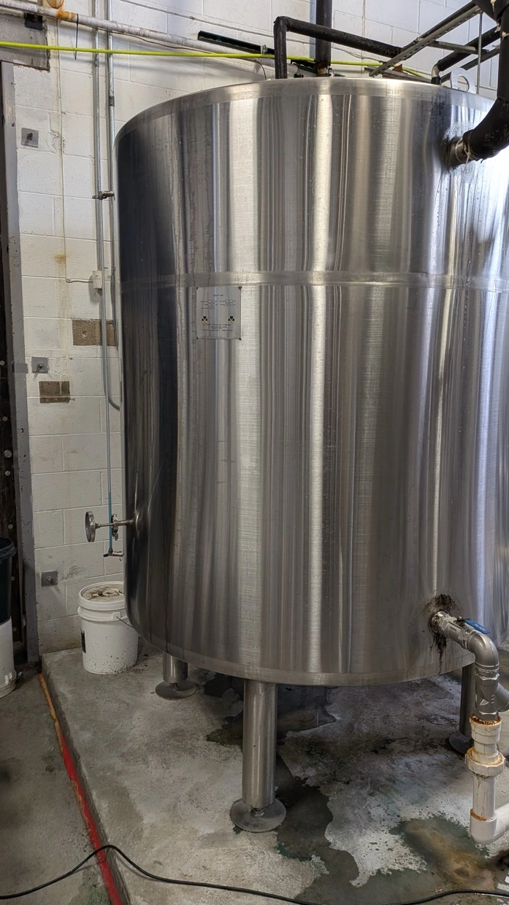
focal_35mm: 27
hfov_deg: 42.8
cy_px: 447
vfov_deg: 69.9
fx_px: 648
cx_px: 291
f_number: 1.7
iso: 52
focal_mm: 4.53
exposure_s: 1/40
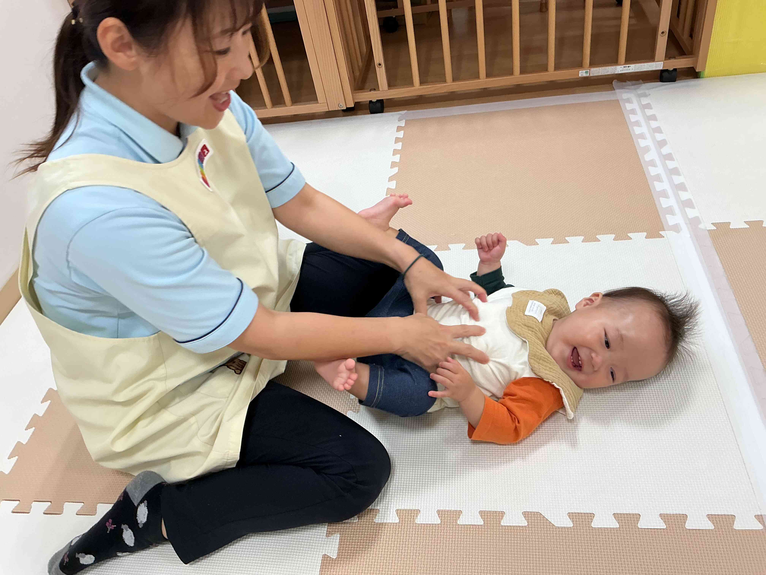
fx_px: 642
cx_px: 383
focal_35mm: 29
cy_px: 288
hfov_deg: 61.7
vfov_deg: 48.2
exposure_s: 1/60
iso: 40
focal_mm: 3
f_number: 1.8
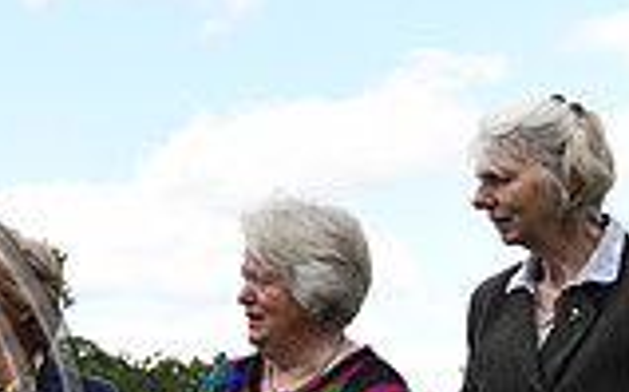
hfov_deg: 15.9
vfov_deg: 10.8
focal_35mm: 119
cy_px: 436
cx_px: -356
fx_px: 2038
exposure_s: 1/1600
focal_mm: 32
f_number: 5.6
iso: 720
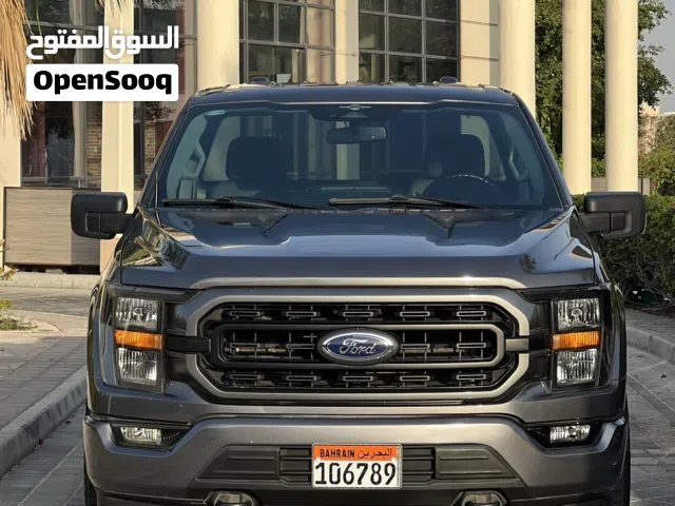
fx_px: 1501
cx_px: 338
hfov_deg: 25.3
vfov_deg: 19.1
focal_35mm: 77
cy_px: 253
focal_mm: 9
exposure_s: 1/289
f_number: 2.8
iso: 25
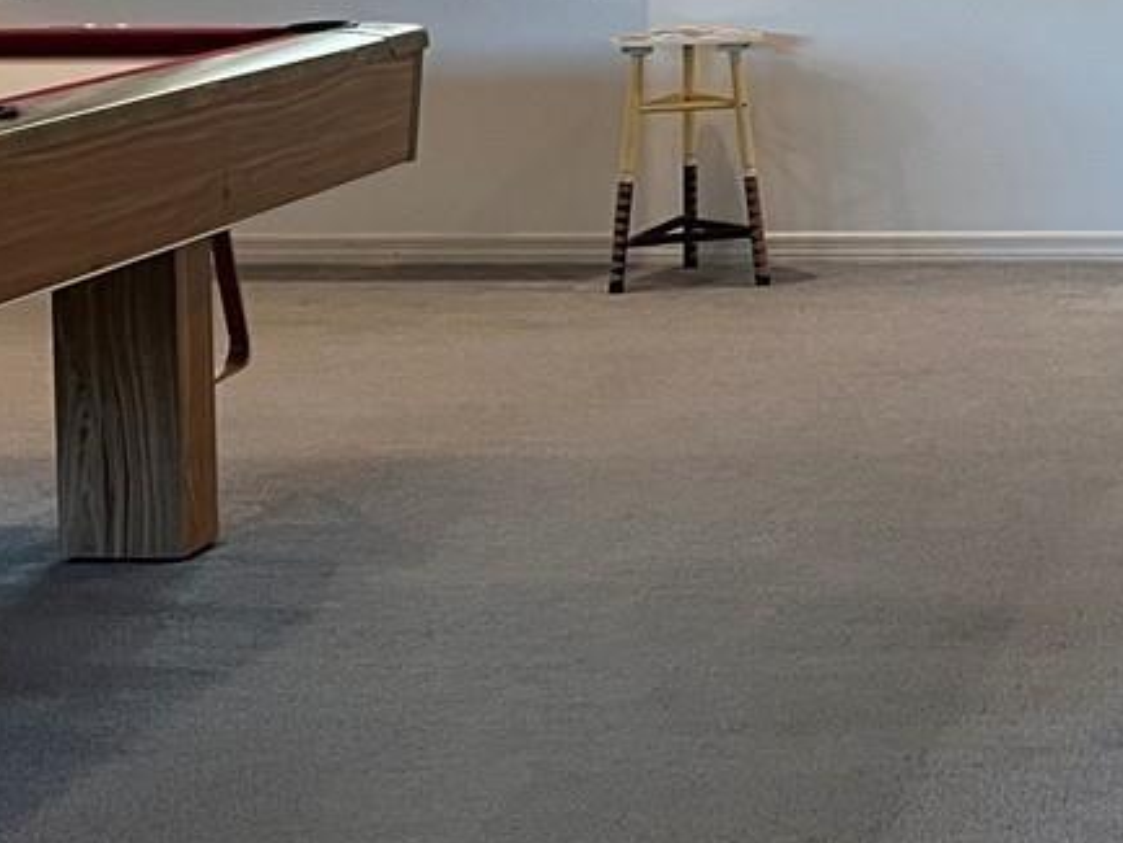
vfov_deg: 14.9
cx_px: 1356
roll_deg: +0.7
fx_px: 3115
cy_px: -163
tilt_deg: -2.7
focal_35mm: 96
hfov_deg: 19.2
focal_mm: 5.7
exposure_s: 1/60
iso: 125
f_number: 1.5
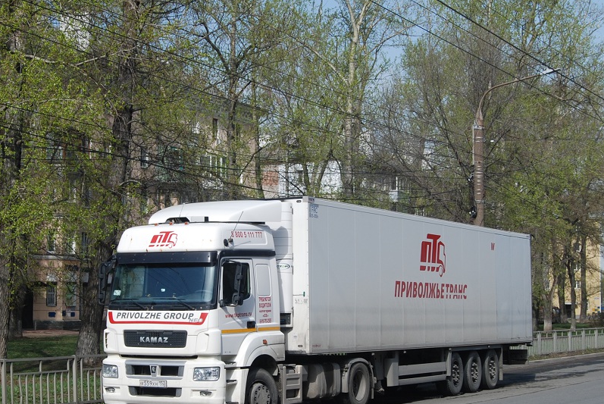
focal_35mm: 63
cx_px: 266
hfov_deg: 31.8
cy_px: 173
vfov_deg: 21.6
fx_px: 1058
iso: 100
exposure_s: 1/200
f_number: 7.1
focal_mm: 28
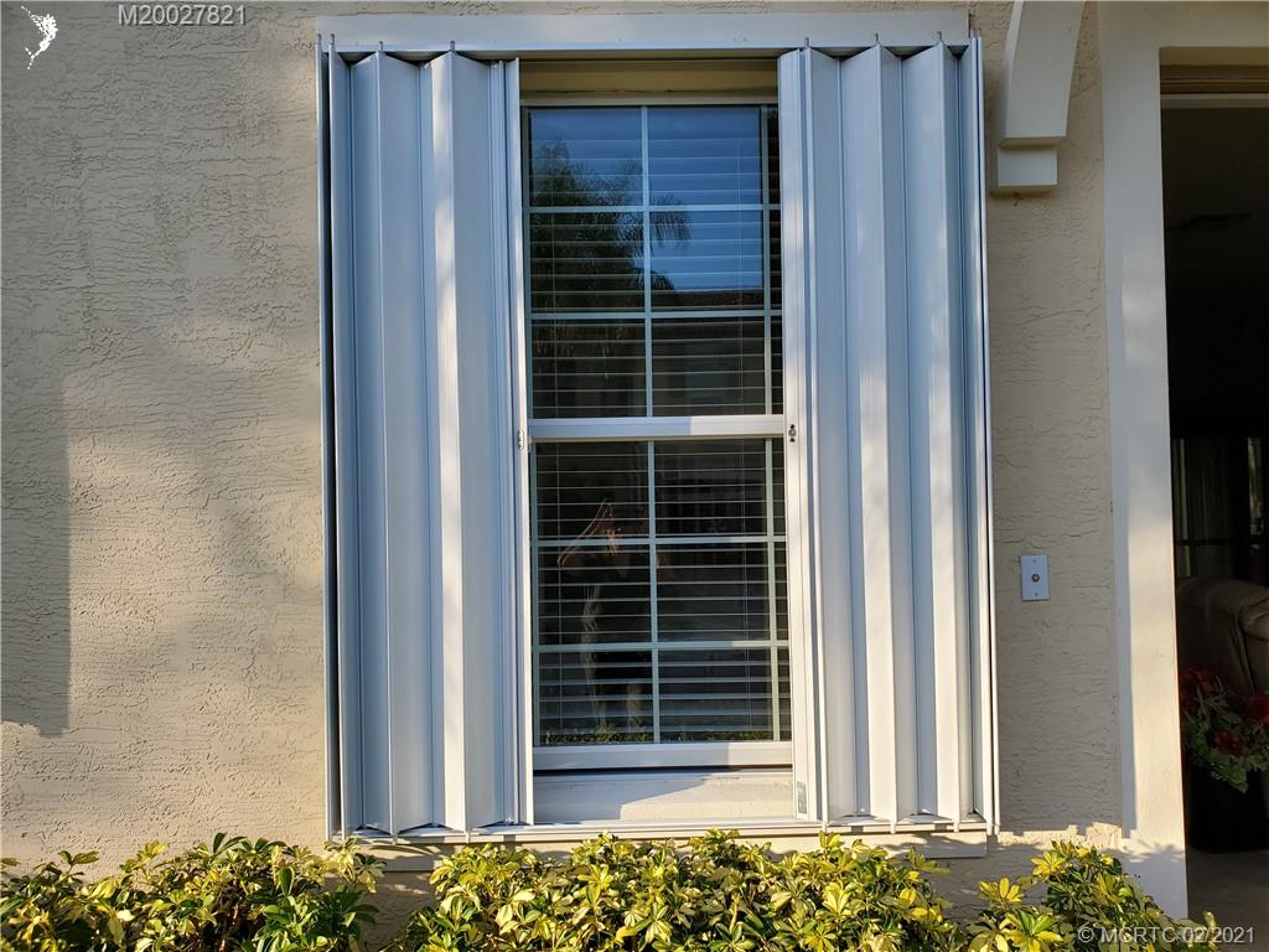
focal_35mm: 26
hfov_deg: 67.3
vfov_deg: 53.1
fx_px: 953
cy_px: 476
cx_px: 634
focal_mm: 4.3
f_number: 2.4
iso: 50
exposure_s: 1/474
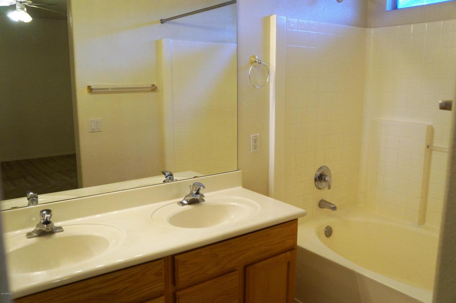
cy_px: 152
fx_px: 380
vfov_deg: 43.5
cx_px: 228
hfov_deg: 62.0
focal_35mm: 30
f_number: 4
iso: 1250
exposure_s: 1/160
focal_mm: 20
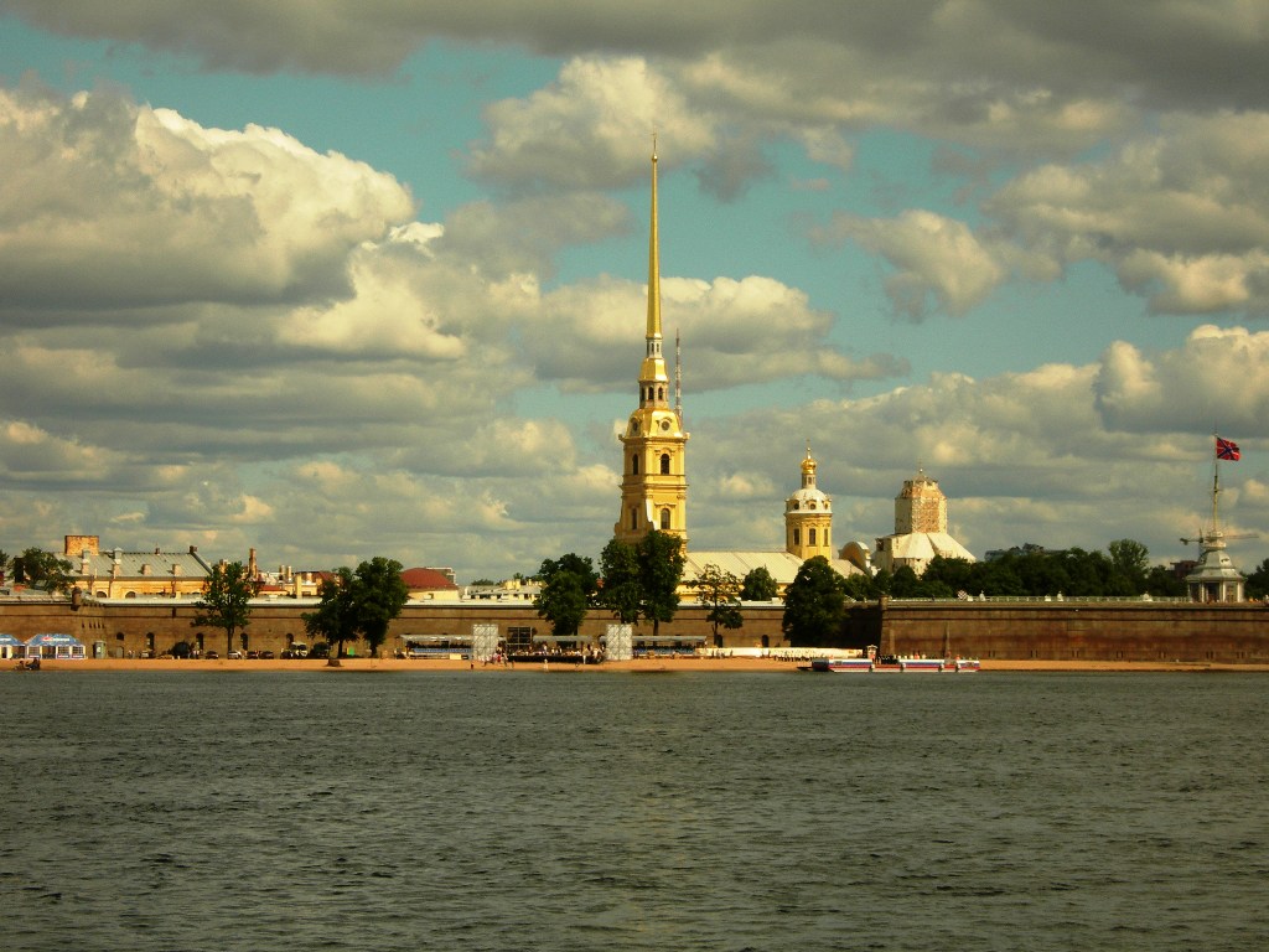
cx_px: 634
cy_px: 476
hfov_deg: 17.4
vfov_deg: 13.1
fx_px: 4143
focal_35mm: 113
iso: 50
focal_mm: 23.4
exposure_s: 1/352
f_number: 8.2
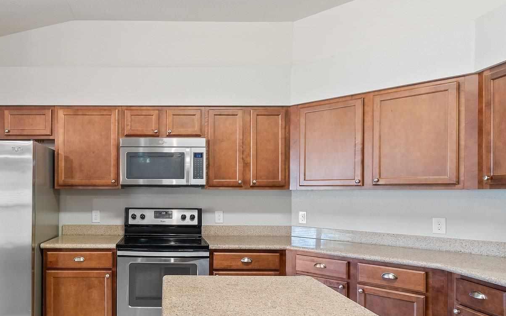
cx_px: 158
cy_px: 190
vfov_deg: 47.3
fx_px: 359
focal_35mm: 26
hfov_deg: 67.9
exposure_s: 1.3
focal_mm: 10
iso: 400
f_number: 8
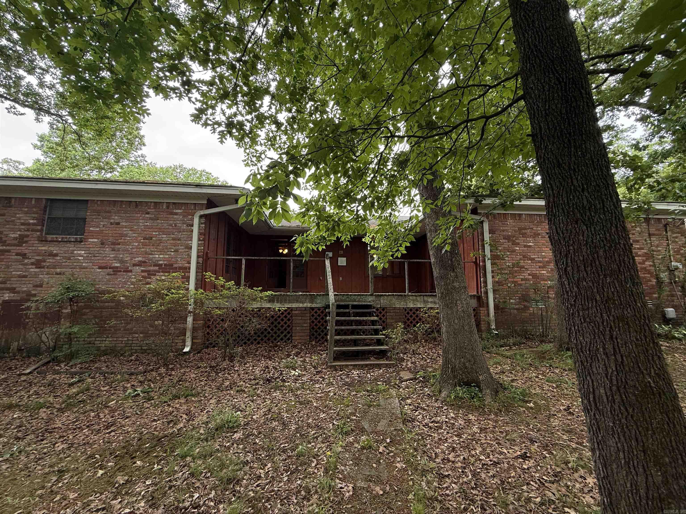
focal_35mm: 14
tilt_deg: +7.9
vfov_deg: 85.7
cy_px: 257
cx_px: 343
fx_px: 277
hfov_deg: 102.1
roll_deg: -0.4
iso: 64
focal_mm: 2.22
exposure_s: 1/144
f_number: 2.2
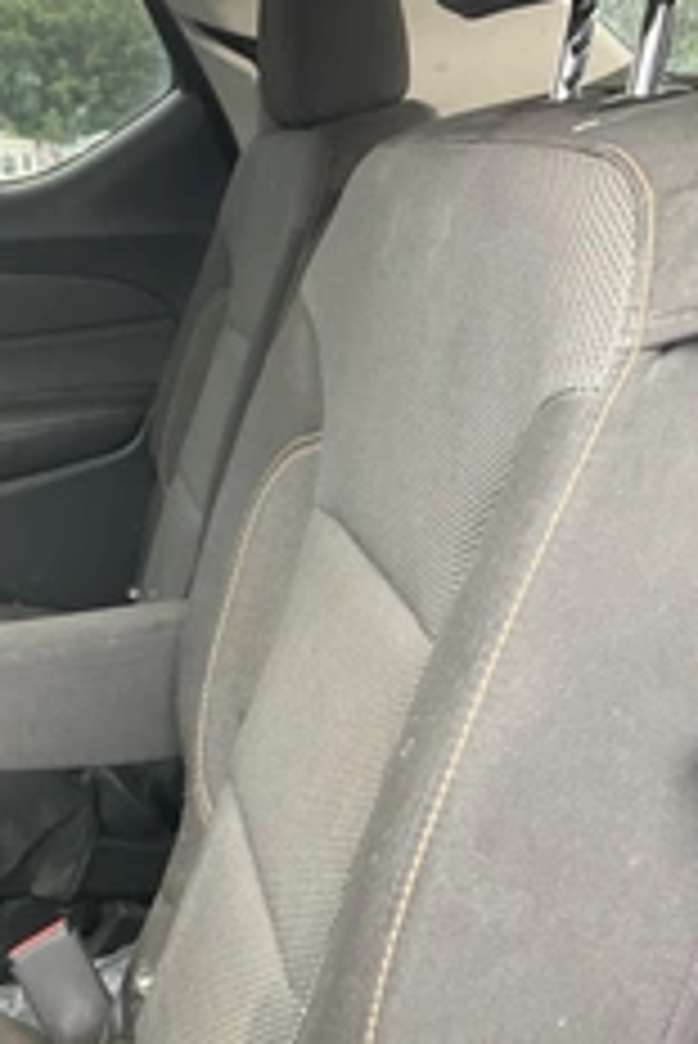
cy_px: 567
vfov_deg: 38.1
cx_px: 252
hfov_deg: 25.9
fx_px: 1510
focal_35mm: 52
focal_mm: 3
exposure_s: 1/122
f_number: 1.8
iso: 64
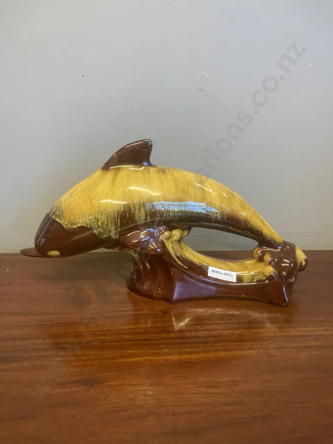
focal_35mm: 28
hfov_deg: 49.7
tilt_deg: -21.6
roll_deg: +1.0
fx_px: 359
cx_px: 166
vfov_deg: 63.4
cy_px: 222
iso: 160
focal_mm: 3.99
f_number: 1.8
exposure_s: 1/50
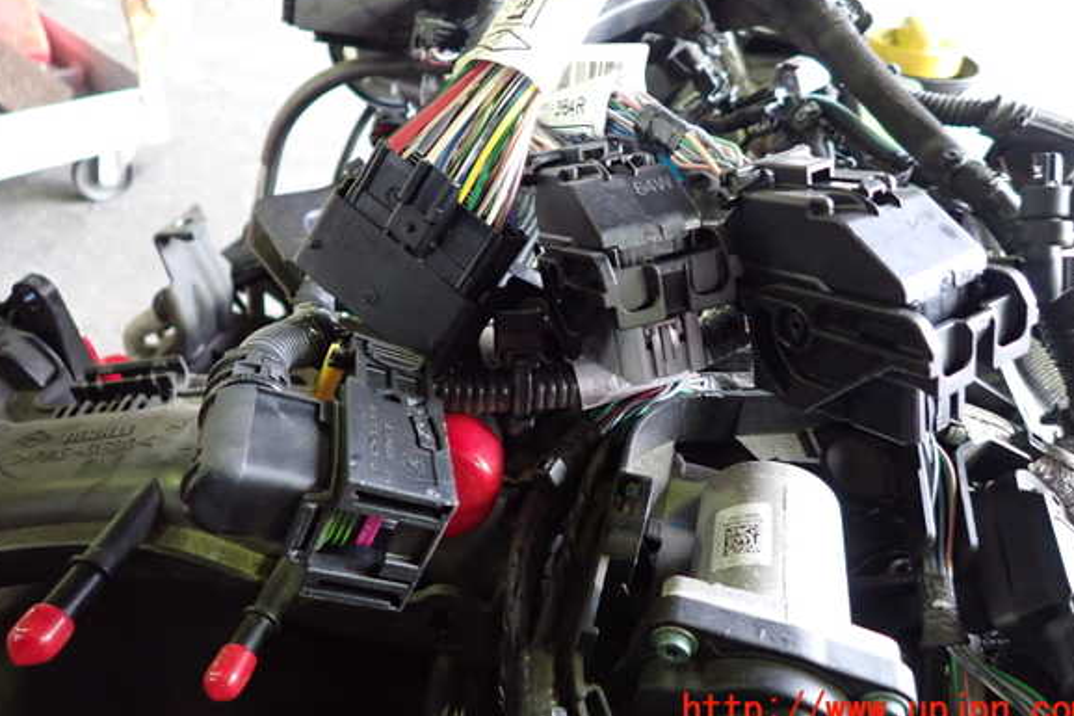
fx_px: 805
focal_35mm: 27
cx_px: 544
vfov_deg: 47.8
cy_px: 316
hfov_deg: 67.4
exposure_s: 1/30
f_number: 2
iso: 640
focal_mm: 4.5
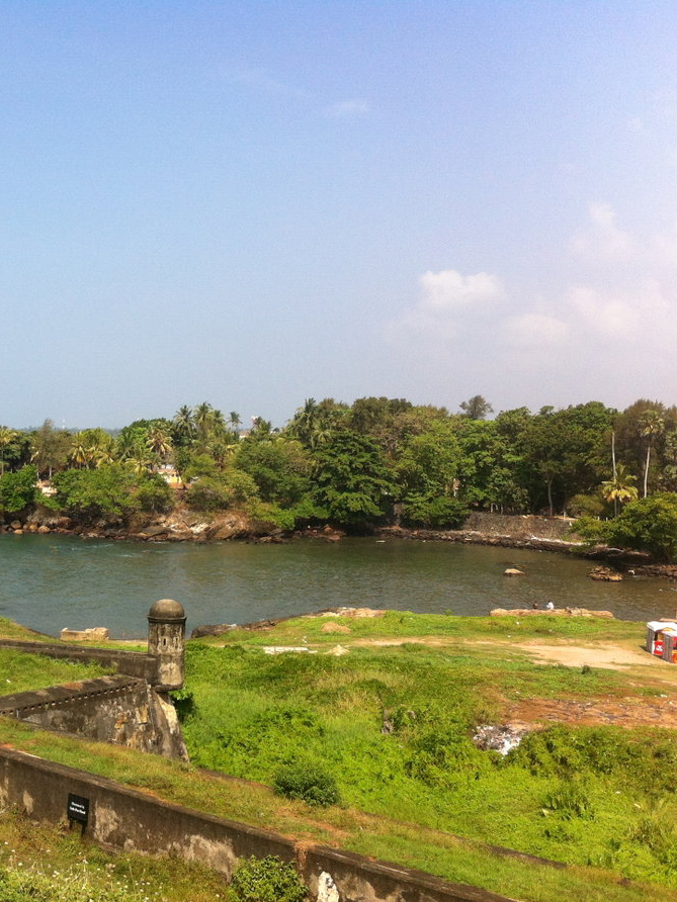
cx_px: 100
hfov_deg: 29.9
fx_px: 1226
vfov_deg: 40.4
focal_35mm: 47
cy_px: 450
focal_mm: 3.85
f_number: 2.8
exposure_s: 1/1508
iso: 80
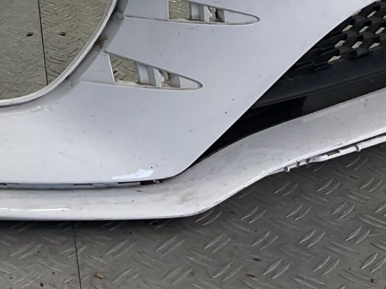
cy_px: -208
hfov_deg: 19.4
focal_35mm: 101
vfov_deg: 13.4
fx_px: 1126
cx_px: 168
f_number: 1.8
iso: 16
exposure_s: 1/140
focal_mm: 3
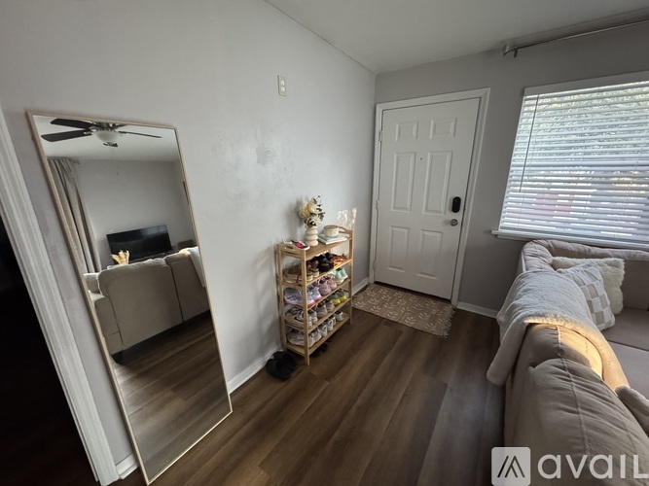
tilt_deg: -16.4
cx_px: 324
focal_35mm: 14
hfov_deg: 102.1
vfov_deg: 85.7
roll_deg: +0.3
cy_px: 243
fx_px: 262
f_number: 2.2
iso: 1250
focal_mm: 2.22
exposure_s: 1/60
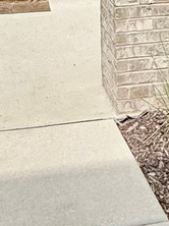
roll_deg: +0.8
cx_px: 92
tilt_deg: +11.9
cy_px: -287
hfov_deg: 15.2
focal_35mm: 97
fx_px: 633
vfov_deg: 14.6
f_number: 2.2
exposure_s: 1/2410
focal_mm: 2.22
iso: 50
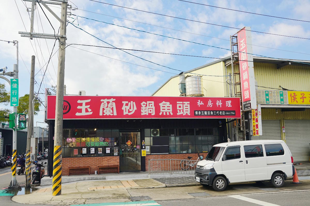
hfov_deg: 55.8
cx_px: 155
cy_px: 103
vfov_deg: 38.9
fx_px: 293
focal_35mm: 34
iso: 100
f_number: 7.1
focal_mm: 34
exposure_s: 1/100
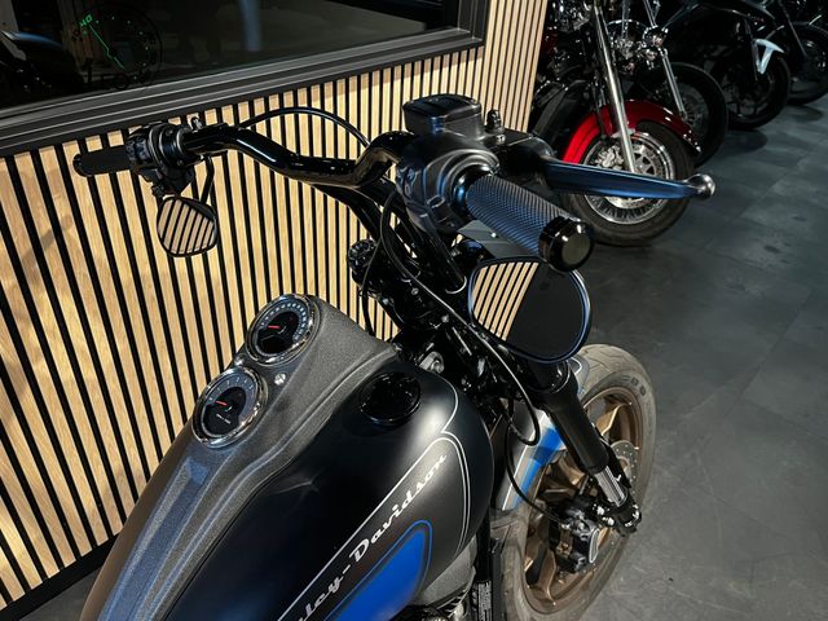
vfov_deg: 53.1
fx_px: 622
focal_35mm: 26
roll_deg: -2.9
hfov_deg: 67.3
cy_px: 310
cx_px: 414
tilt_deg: -35.0
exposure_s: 1/50
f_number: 1.6
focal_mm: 5.1
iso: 320
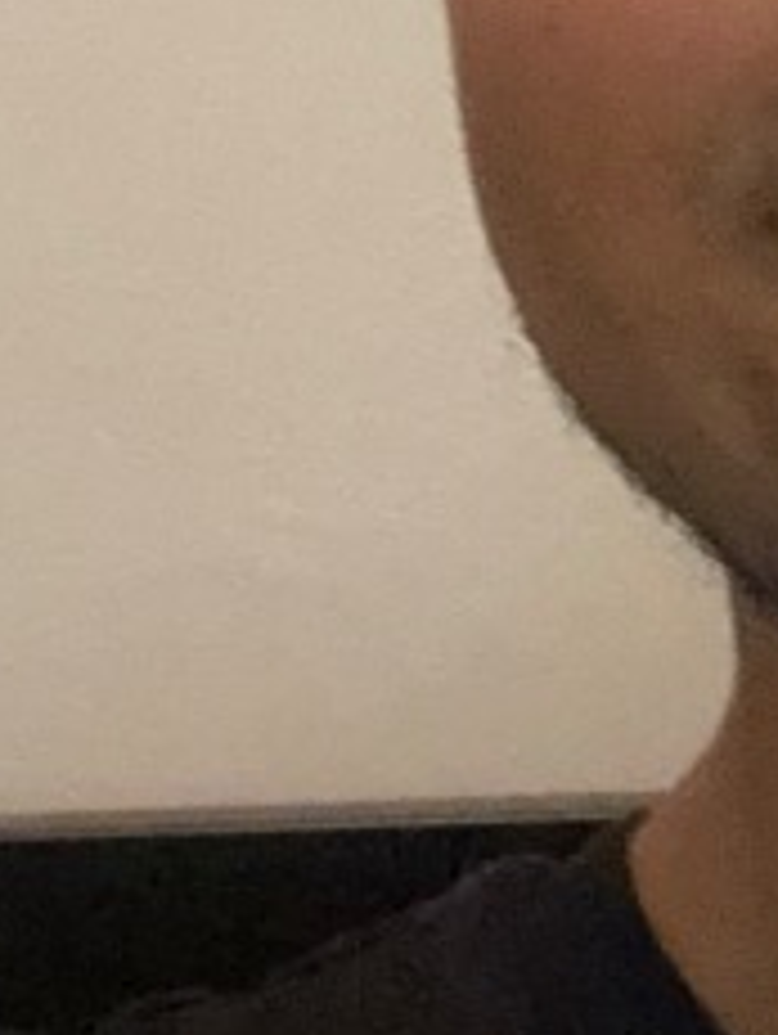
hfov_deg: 8.6
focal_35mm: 167
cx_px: 1284
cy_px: -68
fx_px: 4995
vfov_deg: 11.7
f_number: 2.2
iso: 500
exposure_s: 1/33
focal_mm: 2.87
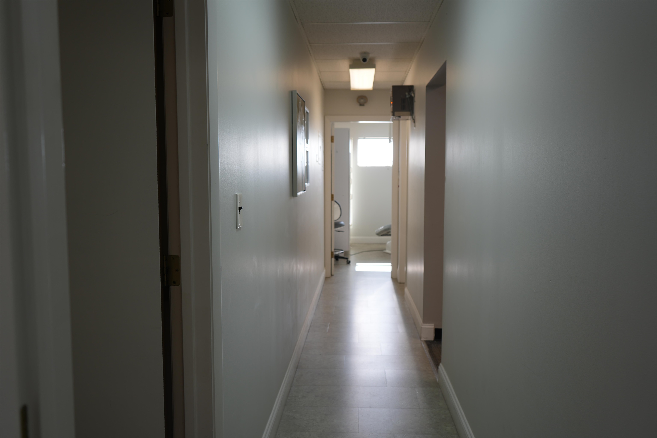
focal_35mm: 29
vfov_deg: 45.0
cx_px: 328
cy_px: 219
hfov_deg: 63.7
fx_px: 529
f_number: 4.5
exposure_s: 1/50
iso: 100
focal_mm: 29
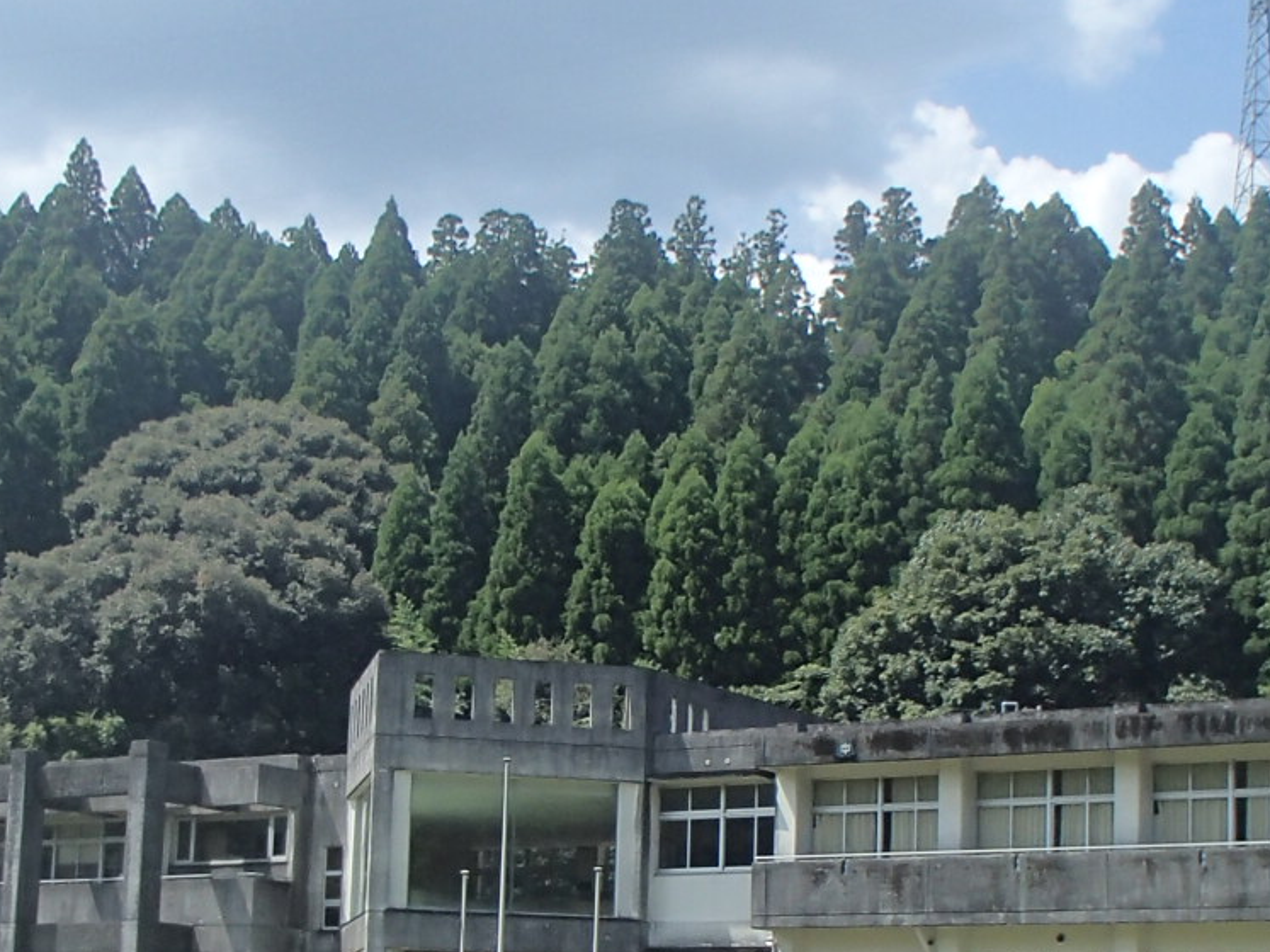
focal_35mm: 72
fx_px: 2641
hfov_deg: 27.0
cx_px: 734
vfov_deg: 20.3
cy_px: 716
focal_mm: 5
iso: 100
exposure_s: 1/100
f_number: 11
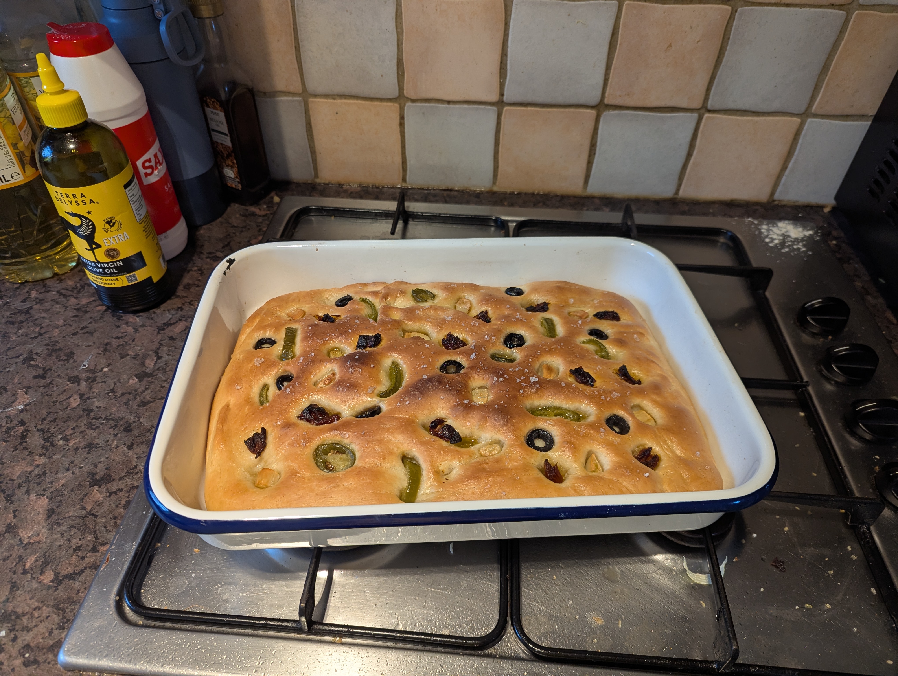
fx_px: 623
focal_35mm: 24
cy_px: 338
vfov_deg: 56.9
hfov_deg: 71.5
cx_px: 449
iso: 161
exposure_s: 1/100
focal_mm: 6.81
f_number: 1.85
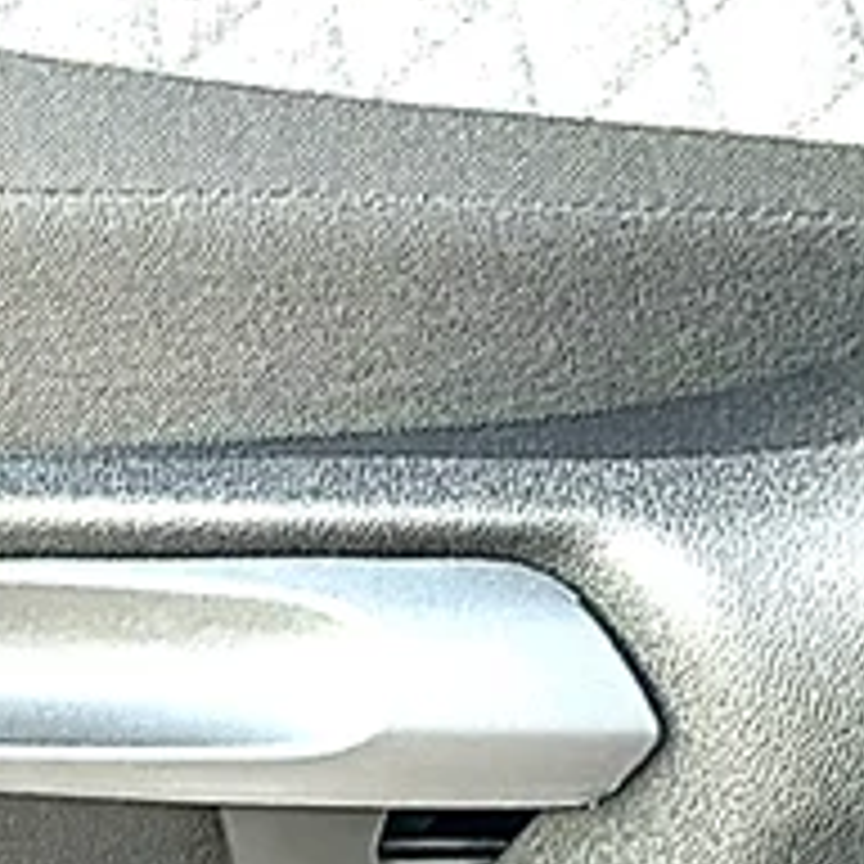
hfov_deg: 12.5
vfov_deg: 13.2
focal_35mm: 132
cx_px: -490
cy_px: 542
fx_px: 3727
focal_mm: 6.86
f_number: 1.78
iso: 64
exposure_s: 1/116
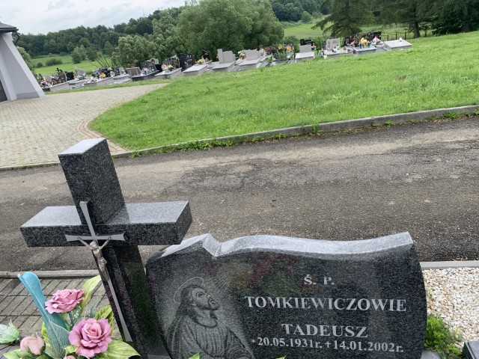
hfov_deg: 67.3
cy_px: 180
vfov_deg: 53.1
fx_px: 360
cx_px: 240
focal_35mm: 26
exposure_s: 1/558
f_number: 1.8
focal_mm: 4.25
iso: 25
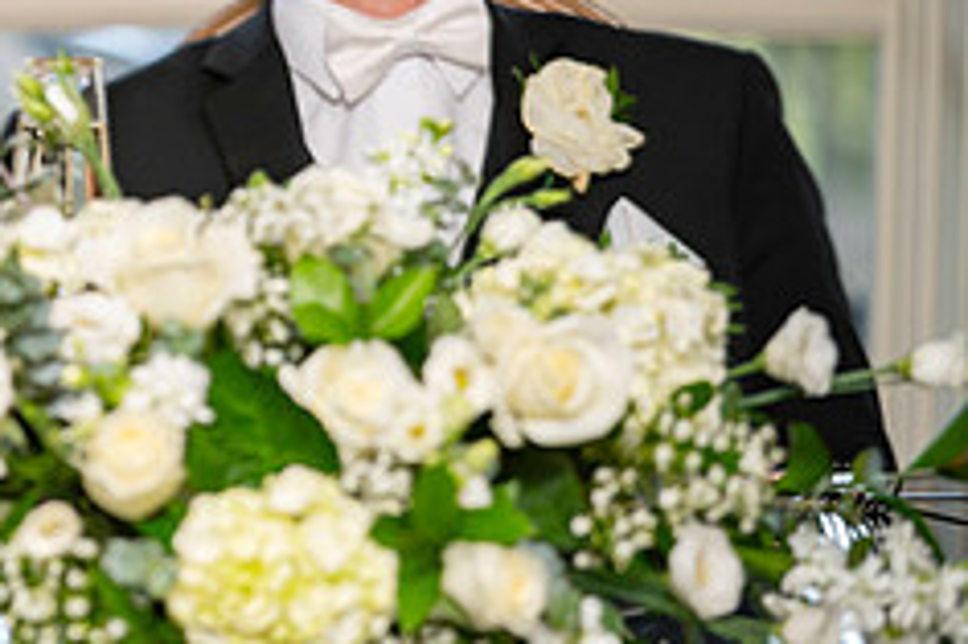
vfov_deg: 3.5
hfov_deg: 5.3
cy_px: 193
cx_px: -135
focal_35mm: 389
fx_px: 10452
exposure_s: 1/125
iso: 640
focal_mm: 145
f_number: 2.8
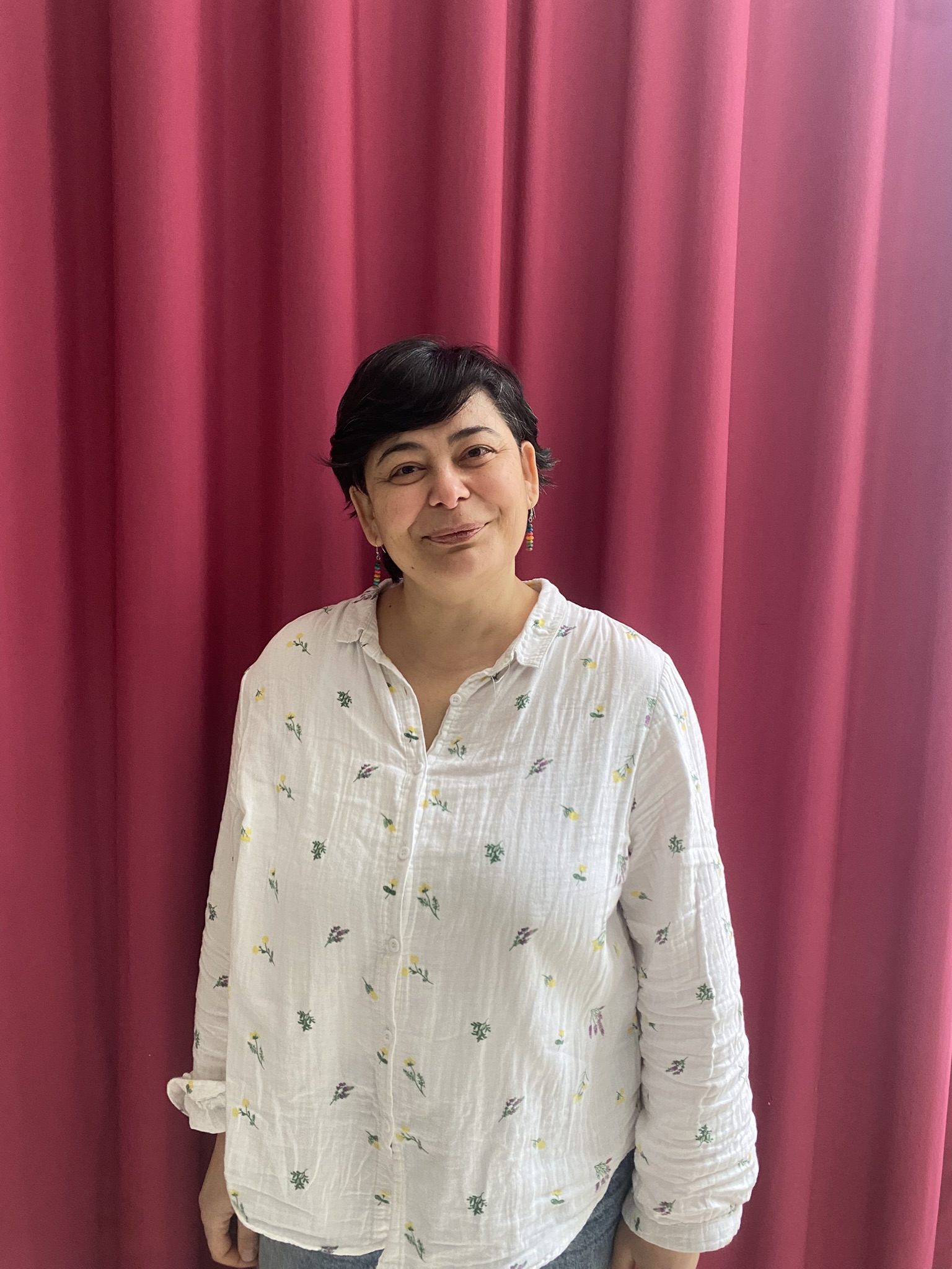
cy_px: 634
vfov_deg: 67.3
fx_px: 953
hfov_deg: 53.1
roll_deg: -1.5
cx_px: 476
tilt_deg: -8.1
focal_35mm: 26
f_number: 1.8
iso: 200
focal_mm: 4.25
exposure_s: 1/60
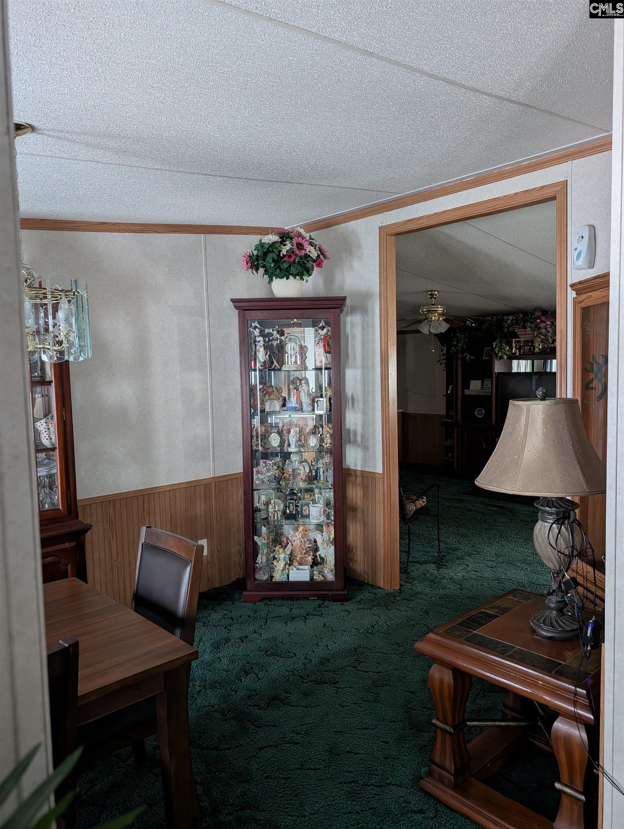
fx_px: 576
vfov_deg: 71.5
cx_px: 312
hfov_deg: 56.9
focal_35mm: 24
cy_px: 414
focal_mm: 6.9
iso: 63
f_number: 1.68
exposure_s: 1/22
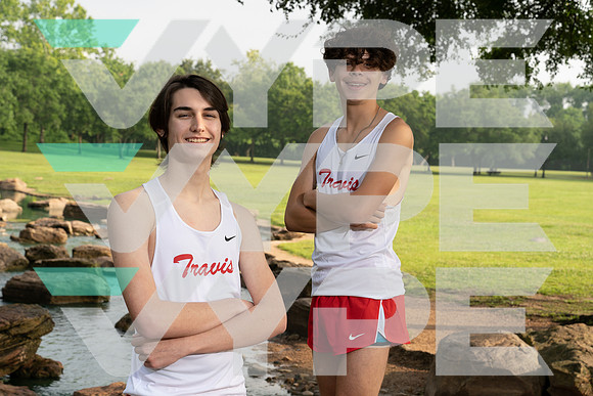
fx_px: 1038
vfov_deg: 21.6
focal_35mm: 63
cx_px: 296
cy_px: 198
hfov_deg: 31.9
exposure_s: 1/250
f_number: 8
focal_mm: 63
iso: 250
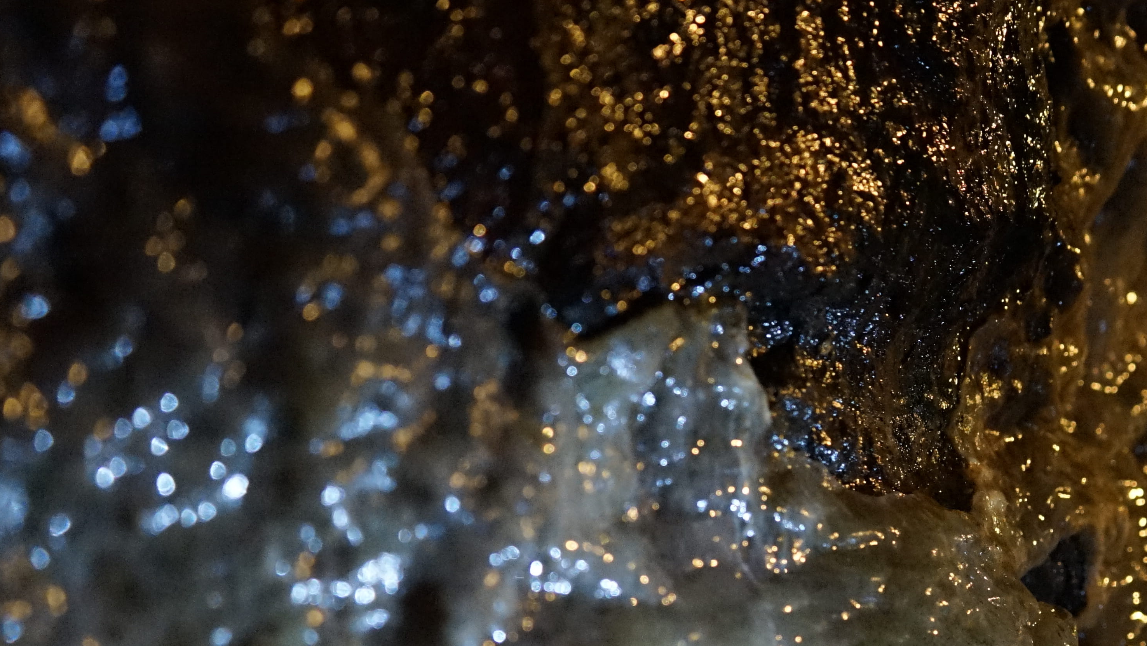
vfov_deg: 18.0
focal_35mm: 66
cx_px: 1081
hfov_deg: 30.2
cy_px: 548
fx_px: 2007
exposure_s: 1/40
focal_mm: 31
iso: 6400
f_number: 4
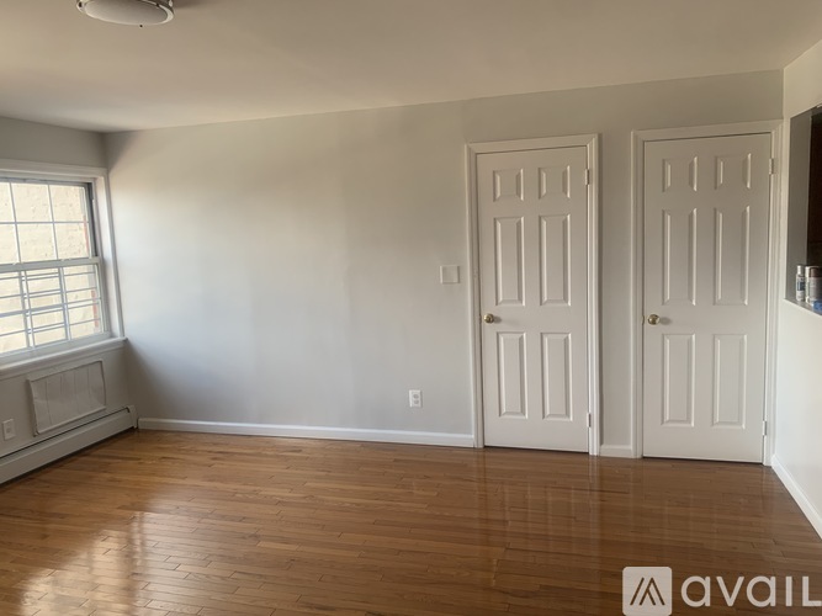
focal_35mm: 26
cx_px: 411
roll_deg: +1.7
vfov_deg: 53.0
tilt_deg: -5.8
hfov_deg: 67.3
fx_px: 617
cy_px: 308
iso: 80
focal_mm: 4.25
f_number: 1.8
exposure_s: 1/121
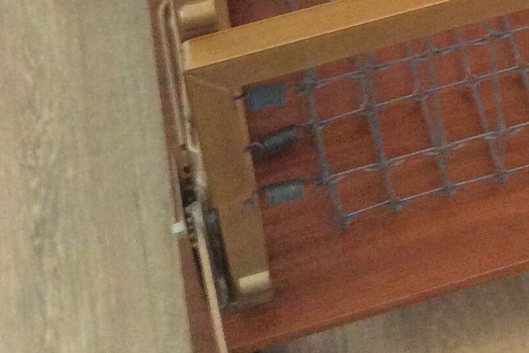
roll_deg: -1.3
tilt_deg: -42.7
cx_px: 591
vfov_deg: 11.6
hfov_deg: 18.5
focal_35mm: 106
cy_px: -353
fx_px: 1557
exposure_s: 1/17
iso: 250
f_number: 2.4
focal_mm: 3.3
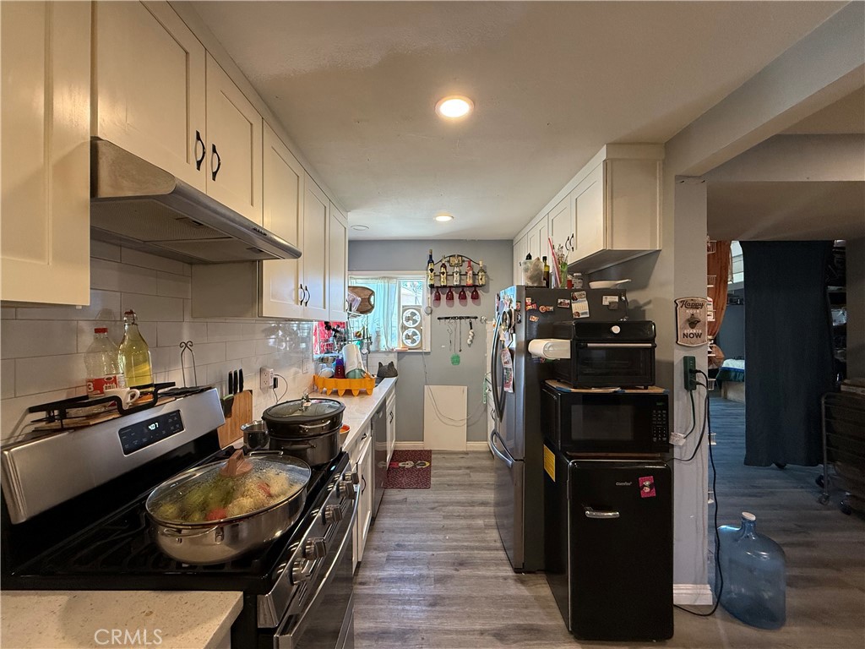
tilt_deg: +1.3
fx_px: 350
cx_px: 432
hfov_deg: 102.1
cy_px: 324
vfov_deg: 85.7
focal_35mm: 14
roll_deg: +0.5
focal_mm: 2.22
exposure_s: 1/120
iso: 250
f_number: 2.2
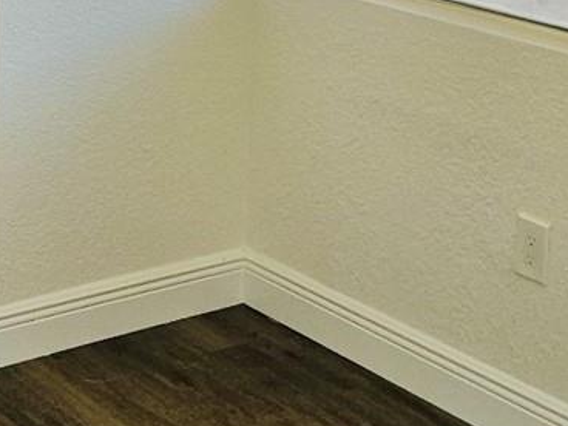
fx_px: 1641
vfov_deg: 14.3
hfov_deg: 19.4
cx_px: 91
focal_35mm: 100
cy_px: -88
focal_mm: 5.4
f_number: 1.8
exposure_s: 1/120
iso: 57
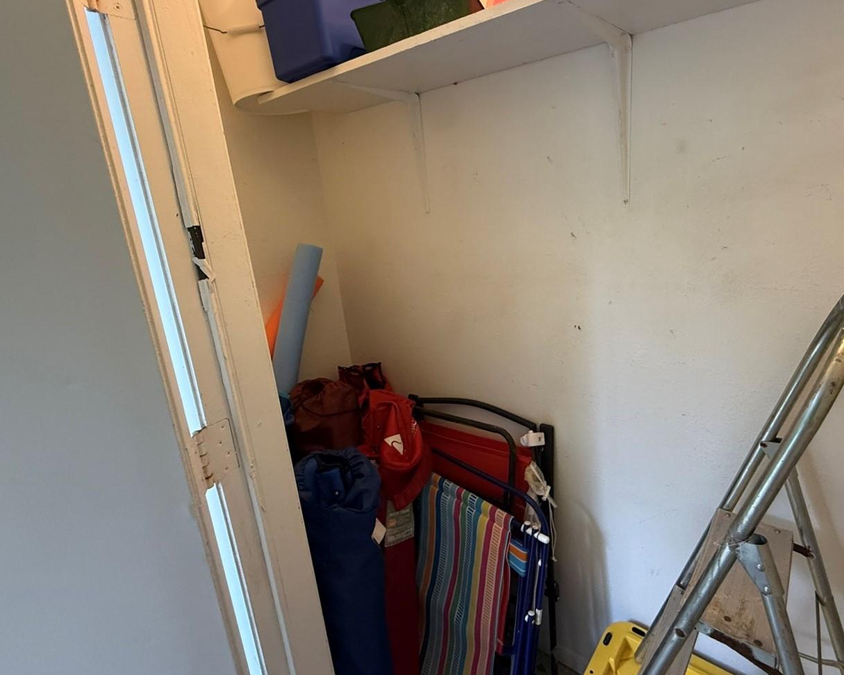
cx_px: 511
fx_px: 450
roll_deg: +3.4
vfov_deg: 73.2
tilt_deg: -11.1
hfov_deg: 85.2
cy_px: 278
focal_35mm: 18
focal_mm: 2.22
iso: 320
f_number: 2.2
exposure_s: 1/60
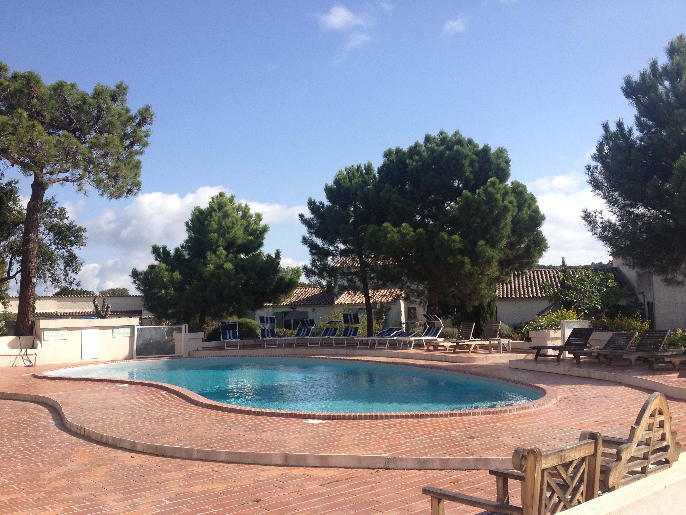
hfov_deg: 52.6
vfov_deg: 40.7
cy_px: 258
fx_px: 694
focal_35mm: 35
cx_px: 343
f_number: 2.4
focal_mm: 4.28
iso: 64
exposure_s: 1/1577
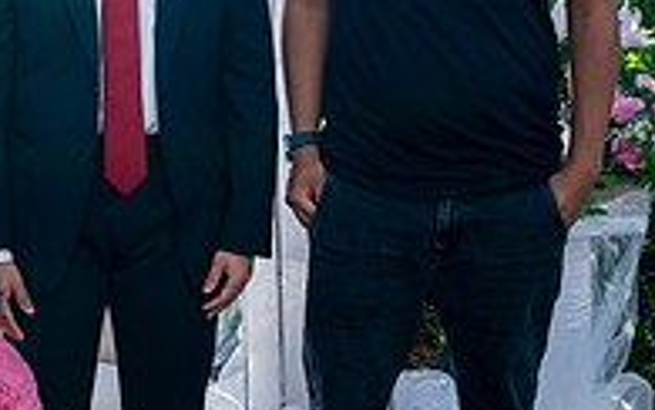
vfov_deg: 15.3
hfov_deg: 23.6
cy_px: 139
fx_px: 1518
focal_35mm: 85
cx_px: 47
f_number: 3.5
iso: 200
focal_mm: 28
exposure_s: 1/500
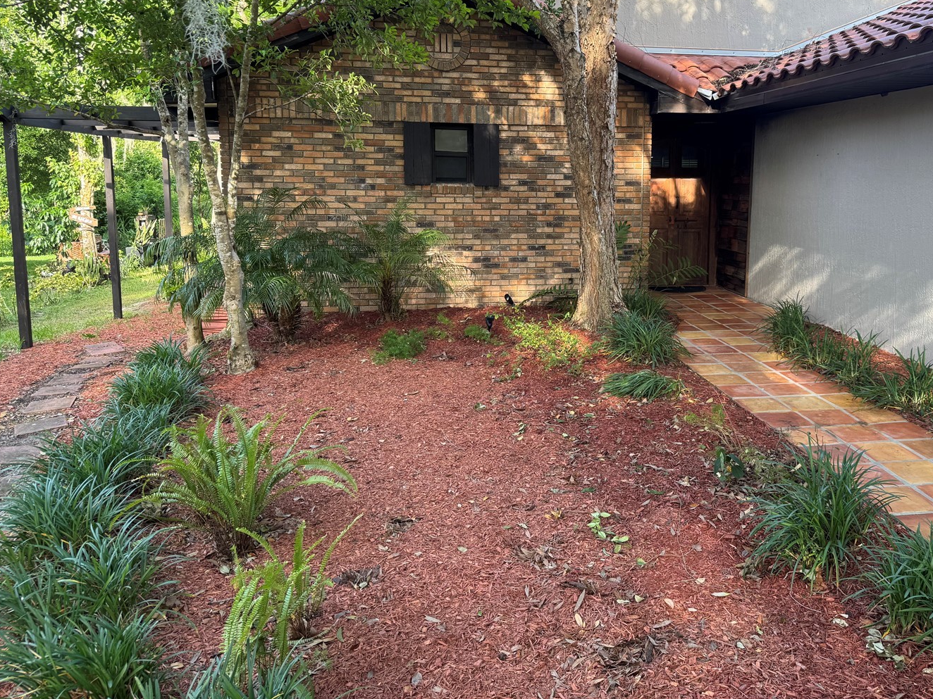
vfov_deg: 47.9
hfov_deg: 61.2
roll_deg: -0.7
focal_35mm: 29
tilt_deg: -7.9
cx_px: 553
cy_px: 277
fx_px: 782
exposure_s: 1/146
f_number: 1.78
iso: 64
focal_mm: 6.76
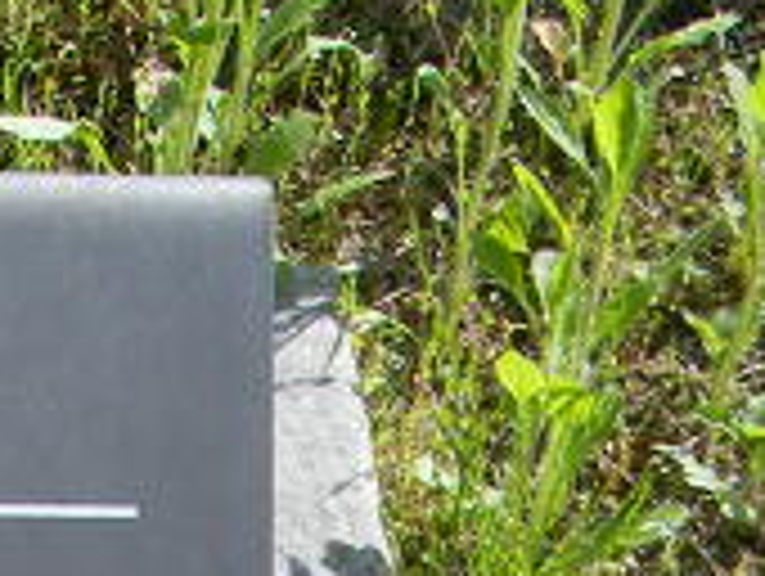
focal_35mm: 148
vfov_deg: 9.4
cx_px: -666
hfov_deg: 12.1
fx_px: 3275
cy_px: 1123
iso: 80
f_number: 3.7
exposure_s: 1/455
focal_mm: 6.4
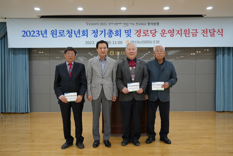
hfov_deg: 57.2
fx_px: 214
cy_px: 78
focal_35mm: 33
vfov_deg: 40.0
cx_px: 116
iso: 1250
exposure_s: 1/160
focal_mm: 33
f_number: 4
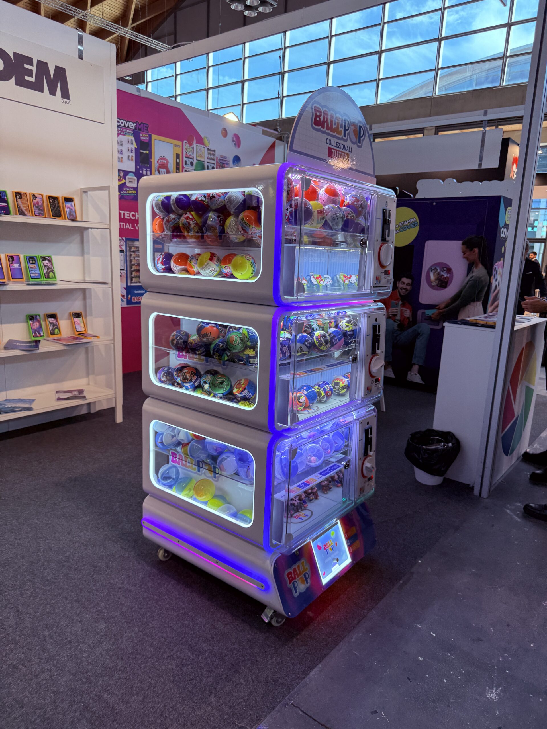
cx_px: 274
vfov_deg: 71.6
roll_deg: -2.0
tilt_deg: -16.3
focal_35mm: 24
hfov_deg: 56.8
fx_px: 506
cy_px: 364
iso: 64
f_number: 1.78
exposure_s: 1/265
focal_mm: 6.76
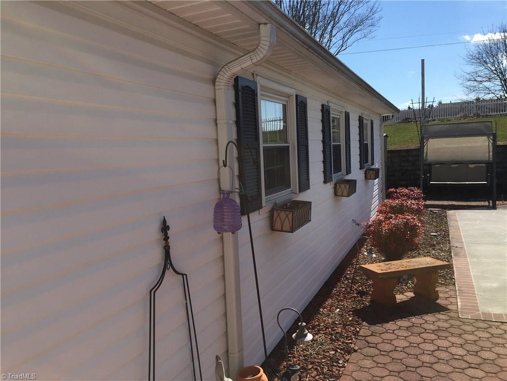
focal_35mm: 29
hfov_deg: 61.7
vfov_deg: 48.2
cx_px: 254
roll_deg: +1.6
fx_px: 425
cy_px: 190
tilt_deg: -4.1
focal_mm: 4.15
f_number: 2.2
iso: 32
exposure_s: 1/2639
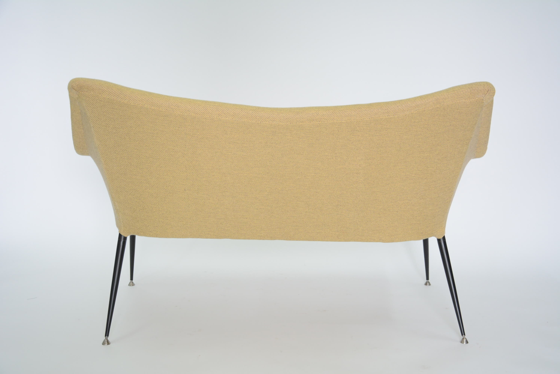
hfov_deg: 46.4
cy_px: 187
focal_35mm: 42
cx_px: 280
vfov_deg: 31.9
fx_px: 654
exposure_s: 1/50
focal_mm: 28
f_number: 4
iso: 800
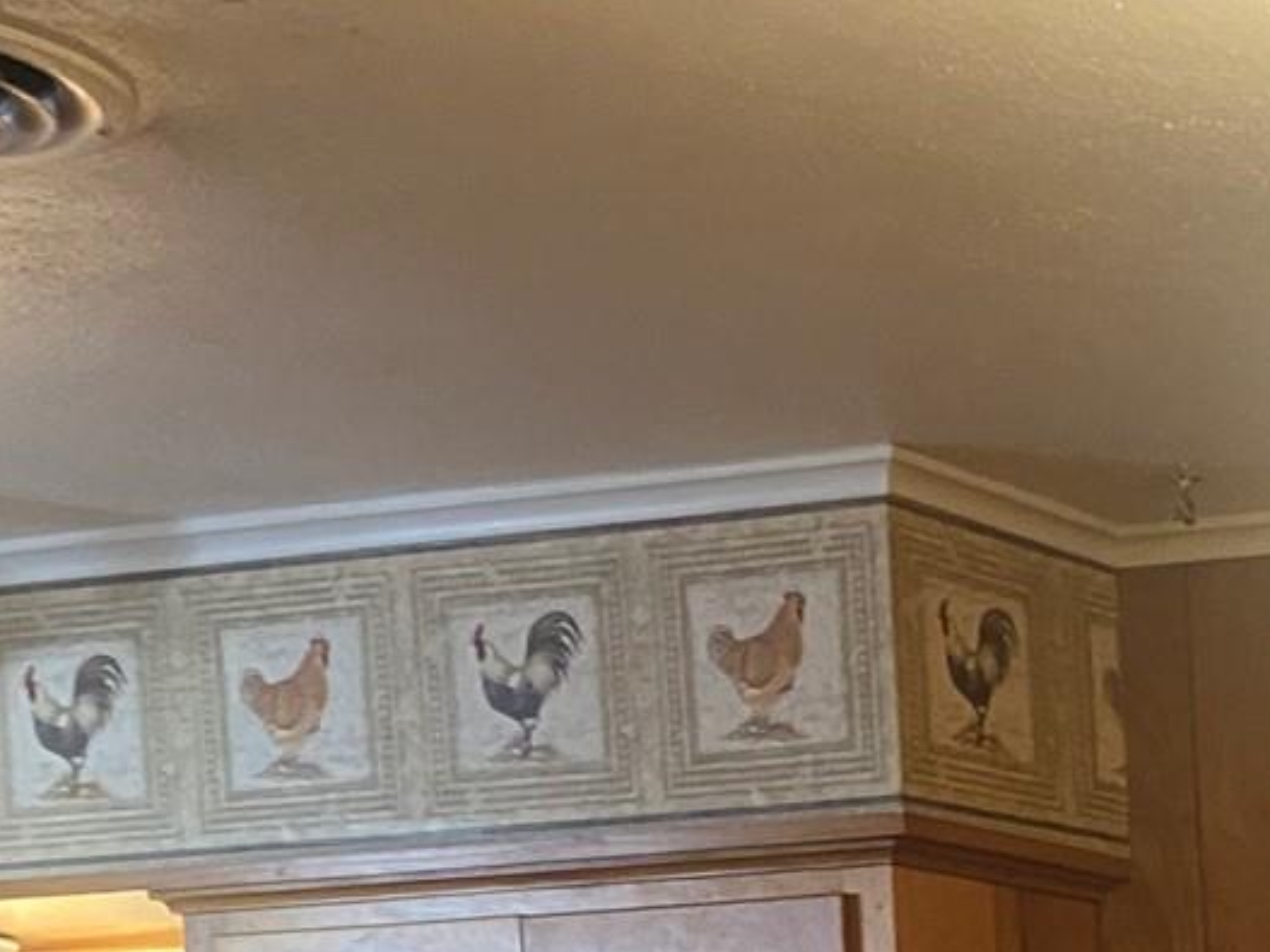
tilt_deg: -6.2
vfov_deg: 13.4
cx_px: 2229
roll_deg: +0.9
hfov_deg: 16.5
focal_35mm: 101
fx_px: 3705
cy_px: 1620
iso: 320
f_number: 1.8
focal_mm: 4.25
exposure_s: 1/60
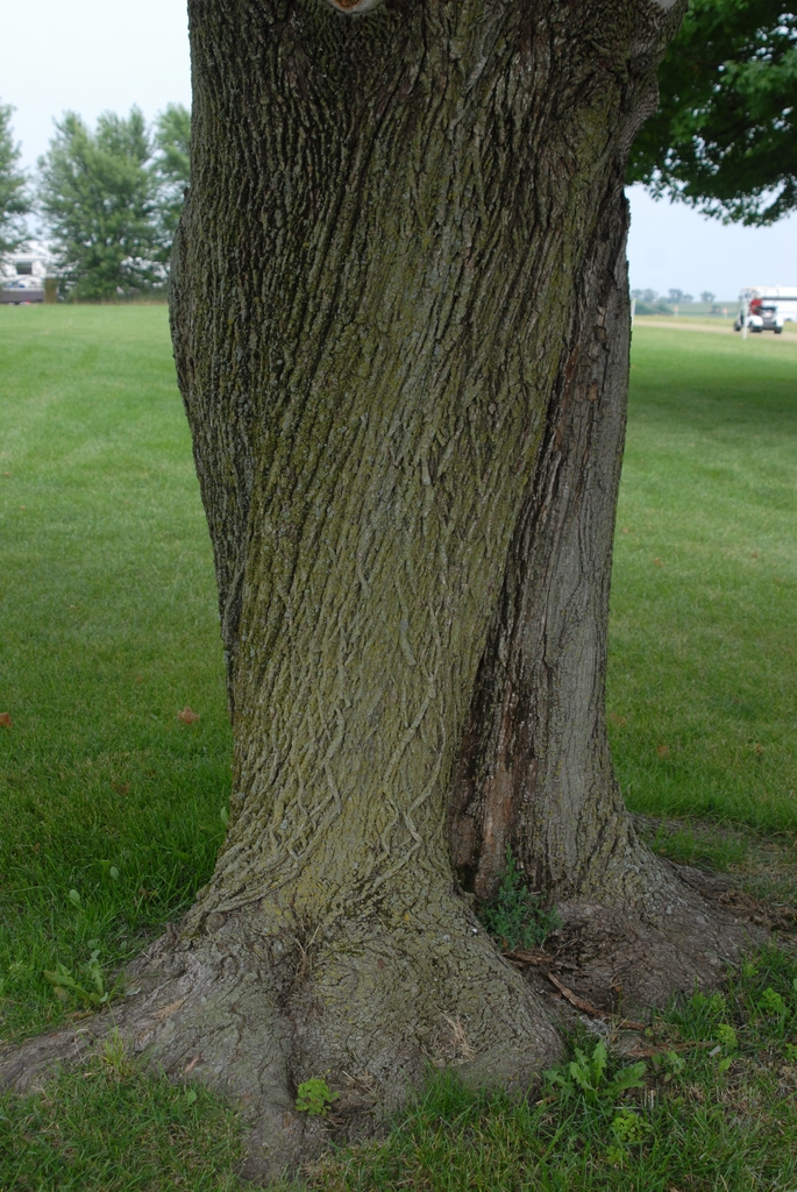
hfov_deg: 25.8
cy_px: 596
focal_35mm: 52
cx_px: 398
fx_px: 1739
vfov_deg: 37.8
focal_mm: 35
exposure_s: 1/160
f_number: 6.3
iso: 400
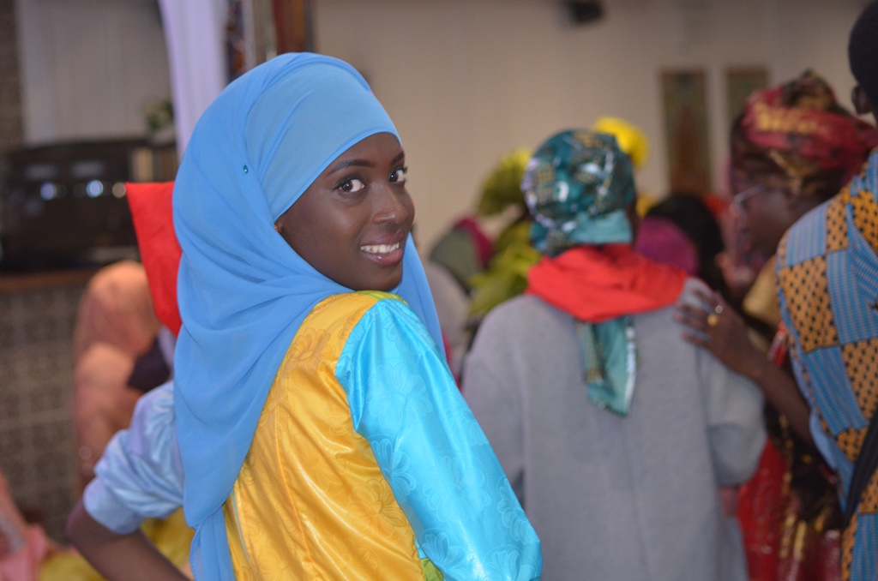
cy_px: 290
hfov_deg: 19.5
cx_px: 439
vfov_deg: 13.0
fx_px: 2555
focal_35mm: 105
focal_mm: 70
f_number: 4
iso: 800
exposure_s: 1/60
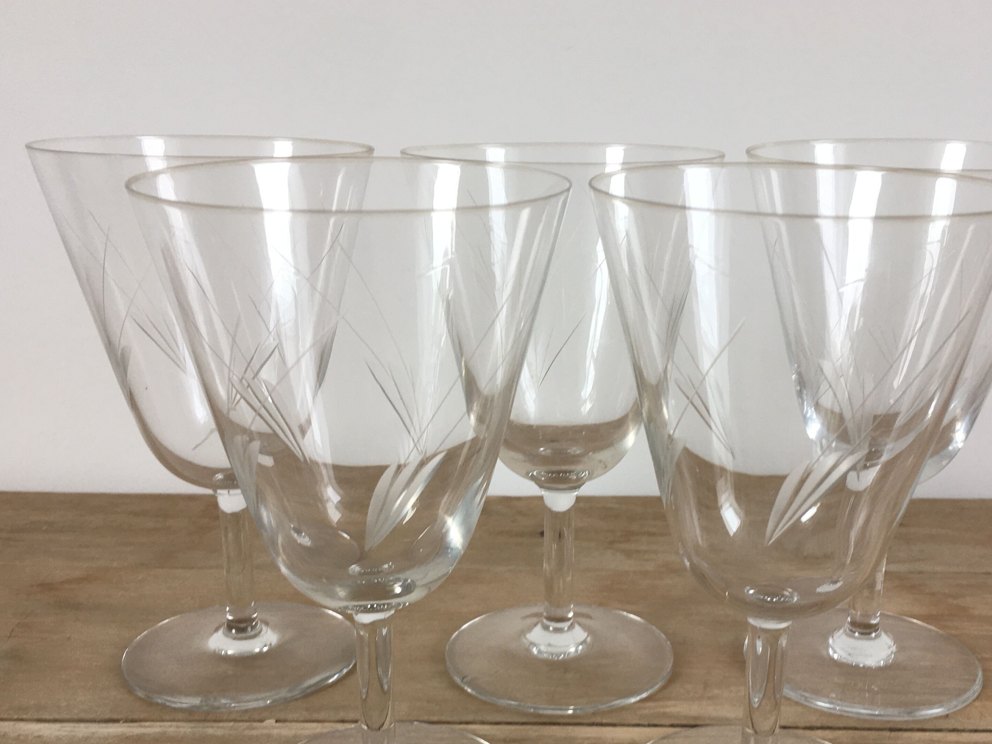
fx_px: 1175
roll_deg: -0.3
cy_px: 488
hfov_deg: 45.7
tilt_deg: -16.2
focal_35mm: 41
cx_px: 554
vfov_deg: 34.8
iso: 25
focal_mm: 4.15
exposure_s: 1/50
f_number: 2.2
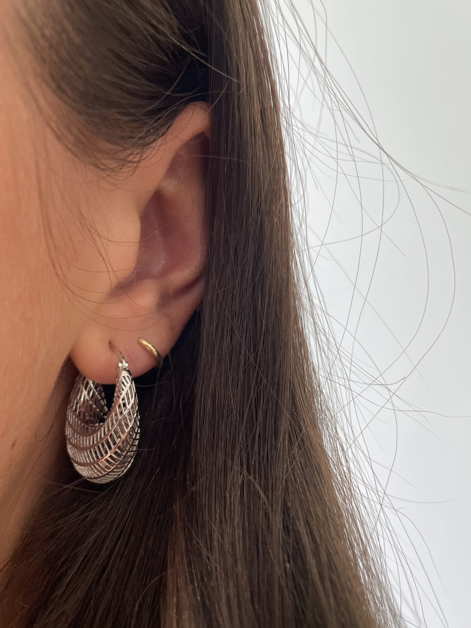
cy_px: 311
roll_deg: -0.5
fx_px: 490
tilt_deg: +2.9
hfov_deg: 51.3
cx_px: 243
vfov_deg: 65.3
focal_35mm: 27
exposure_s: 1/120
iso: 100
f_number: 1.6
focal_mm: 4.2
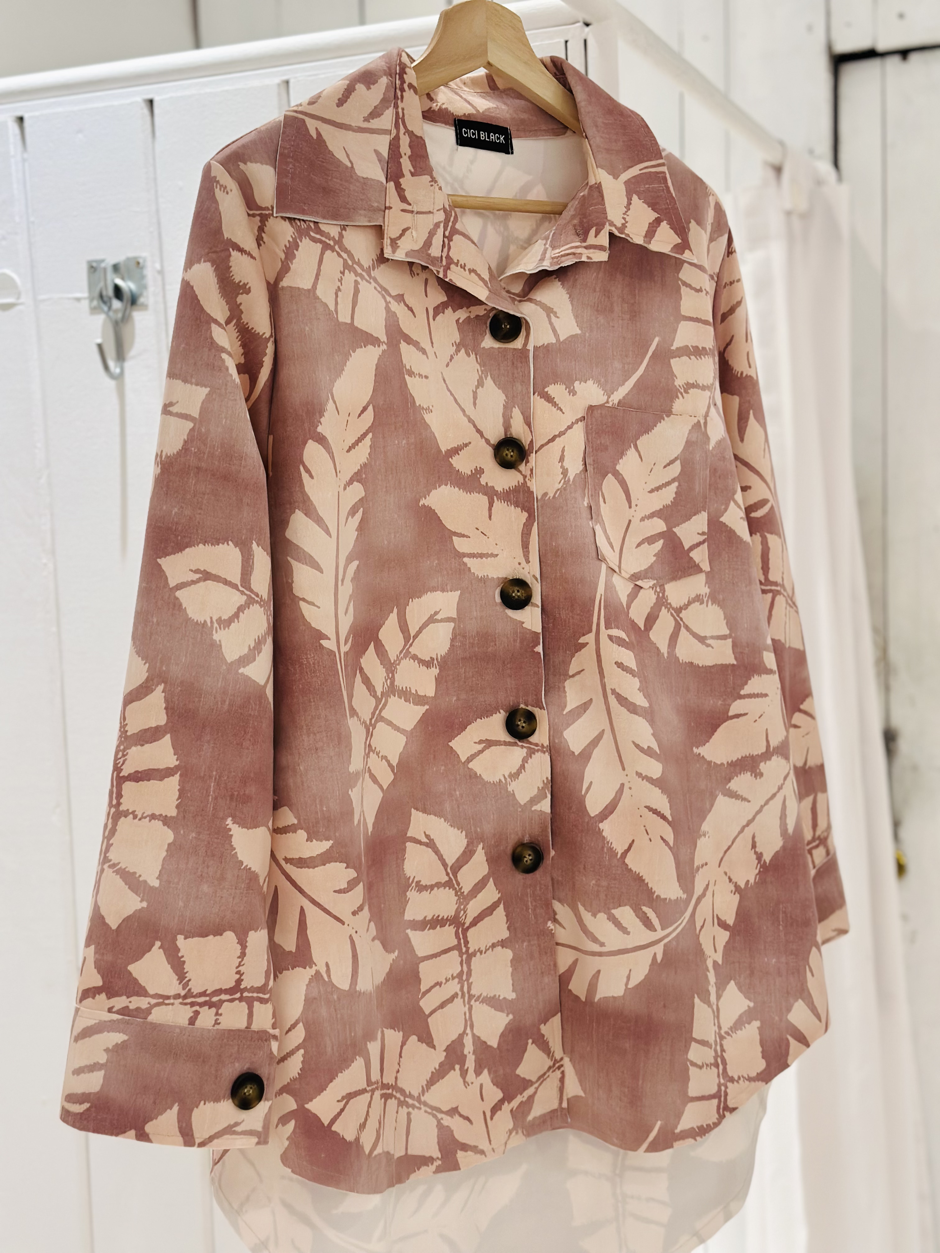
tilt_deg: -4.5
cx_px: 470
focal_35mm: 48
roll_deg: +3.1
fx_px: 1738
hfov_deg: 30.3
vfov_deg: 39.7
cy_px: 626
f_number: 1.78
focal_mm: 6.86
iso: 200
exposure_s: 1/100
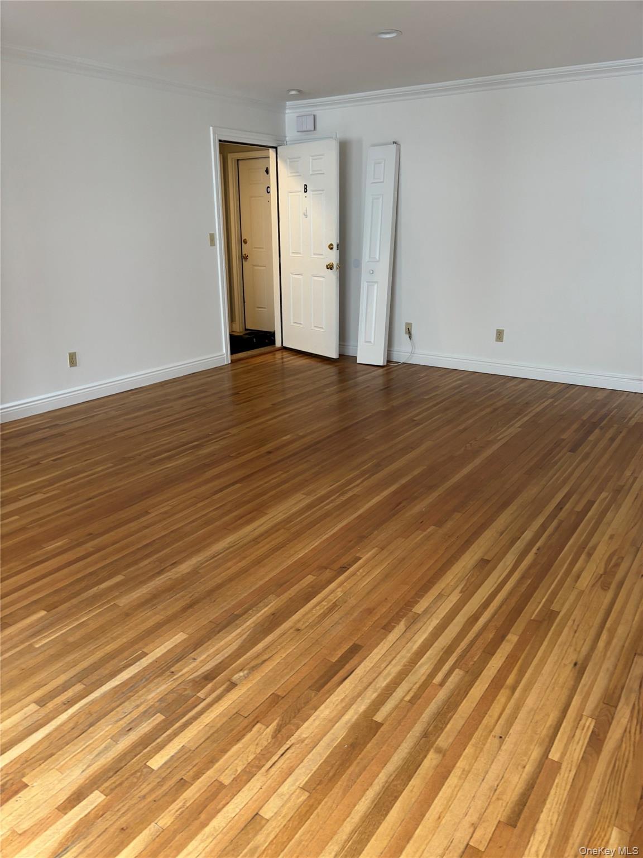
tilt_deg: -14.7
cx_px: 322
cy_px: 429
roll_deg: +3.2
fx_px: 644
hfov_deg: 53.1
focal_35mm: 26
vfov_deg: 67.3
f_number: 1.6
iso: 125
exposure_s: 1/60
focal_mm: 5.96
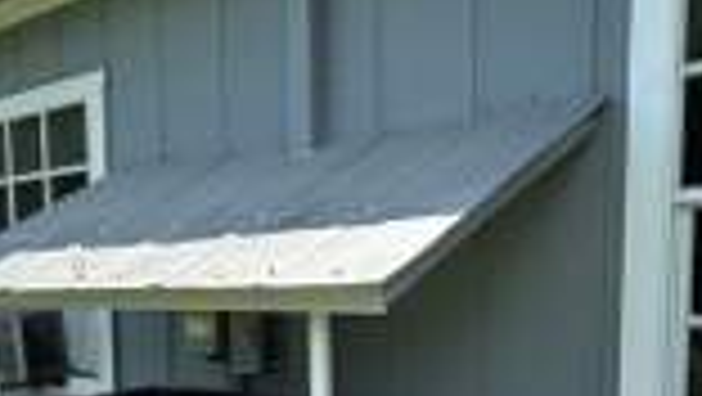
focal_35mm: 47
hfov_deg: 40.2
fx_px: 875
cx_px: 63
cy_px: 364
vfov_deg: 24.7
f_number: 2.2
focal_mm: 2.22
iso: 40
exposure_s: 1/980
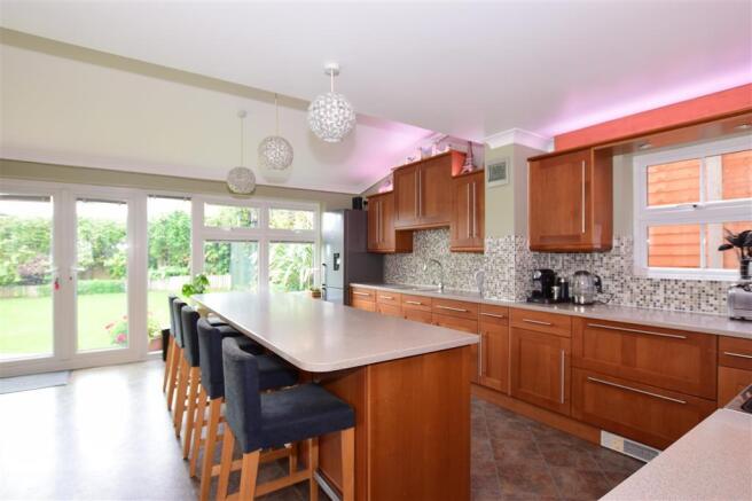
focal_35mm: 15
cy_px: 250
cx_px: 376
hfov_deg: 100.4
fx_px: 313
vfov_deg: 77.3
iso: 400
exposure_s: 1/3
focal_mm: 10
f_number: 5.6
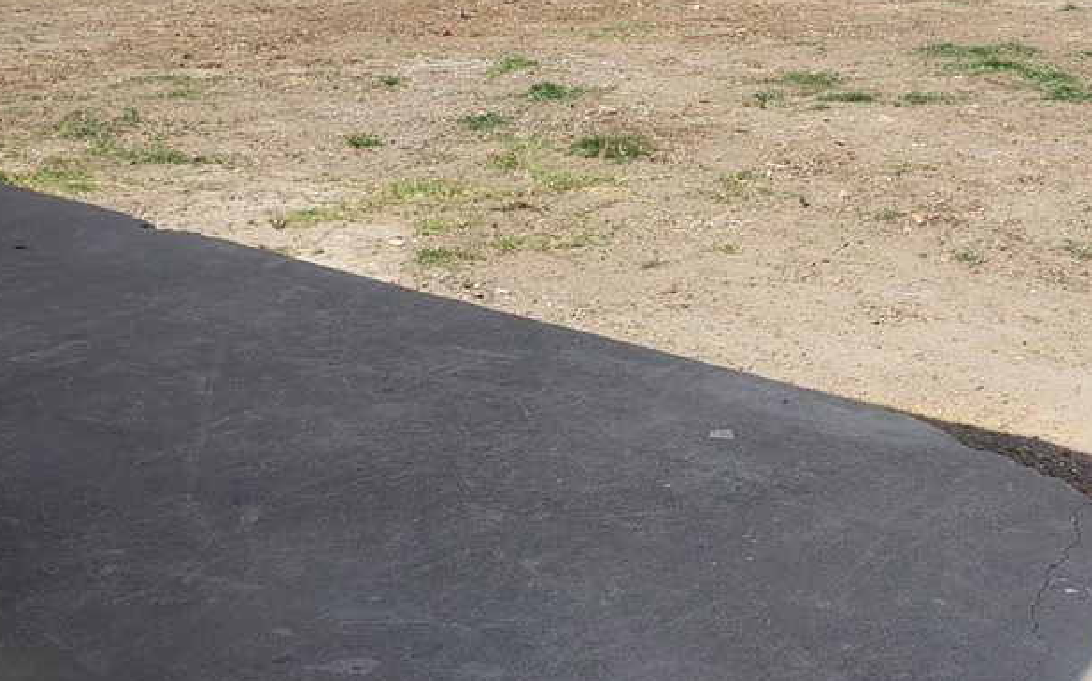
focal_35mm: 46
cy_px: 363
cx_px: 855
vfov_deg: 27.9
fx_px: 1368
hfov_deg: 41.8
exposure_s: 1/1337
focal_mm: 4.3
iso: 50
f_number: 2.4
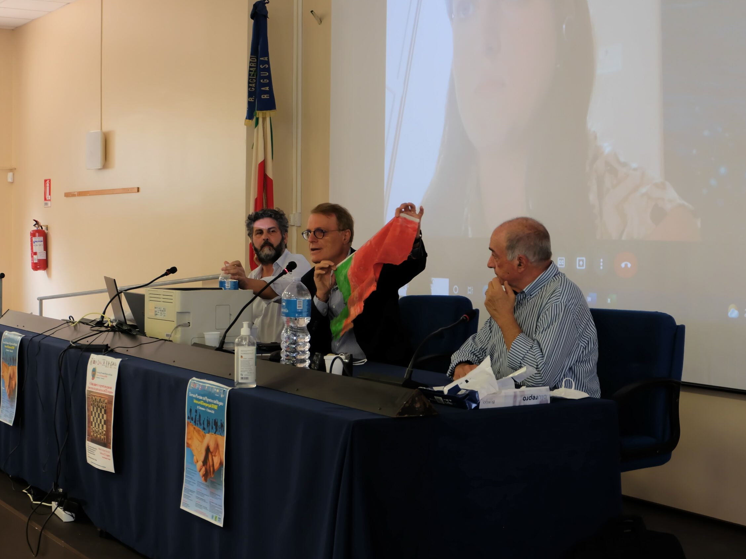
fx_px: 1315
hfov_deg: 31.7
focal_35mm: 61
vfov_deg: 24.0
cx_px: 365
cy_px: 279
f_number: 5.3
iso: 800
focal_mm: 37.1
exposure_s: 1/38
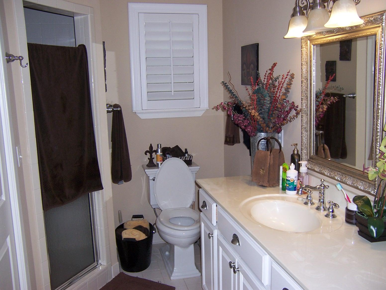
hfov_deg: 55.4
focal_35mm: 33
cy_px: 145
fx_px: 368
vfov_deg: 42.9
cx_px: 193
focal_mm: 5.5
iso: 80
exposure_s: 1/60
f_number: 2.8
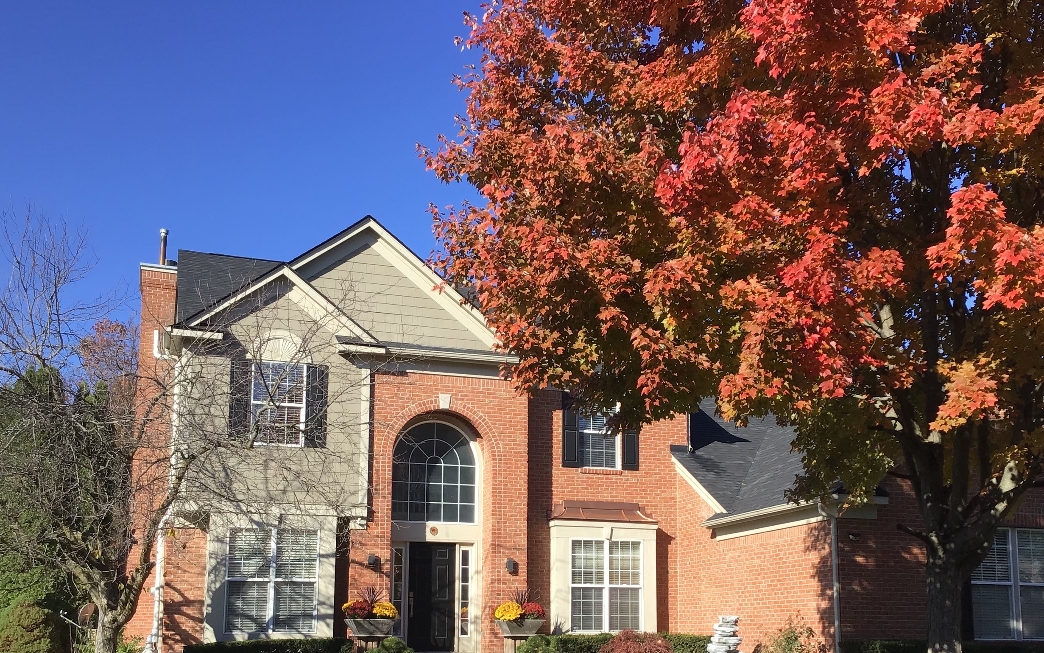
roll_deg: +0.5
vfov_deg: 30.8
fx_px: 1167
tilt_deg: +8.0
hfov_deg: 48.1
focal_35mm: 41
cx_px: 581
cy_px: 475
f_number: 2.4
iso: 25
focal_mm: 3.3
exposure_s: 1/762
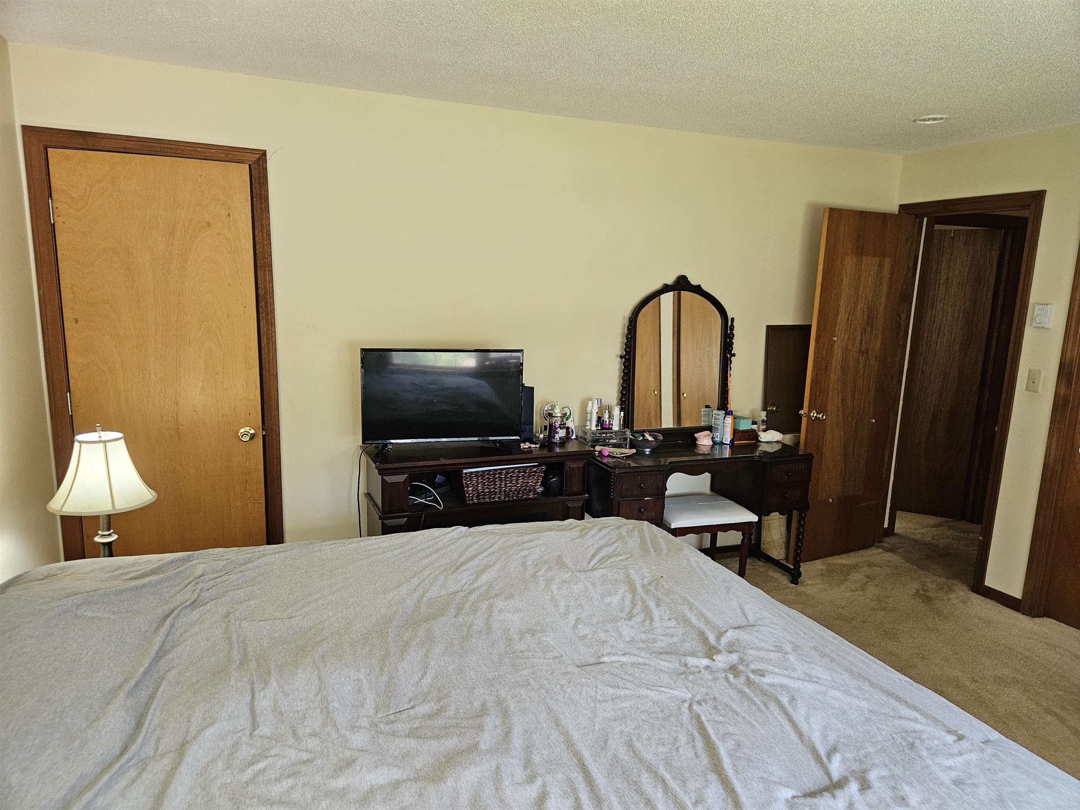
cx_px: 540
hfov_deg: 73.9
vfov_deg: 58.9
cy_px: 405
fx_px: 718
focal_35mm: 23
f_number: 1.8
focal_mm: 5.4
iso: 500
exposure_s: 1/170
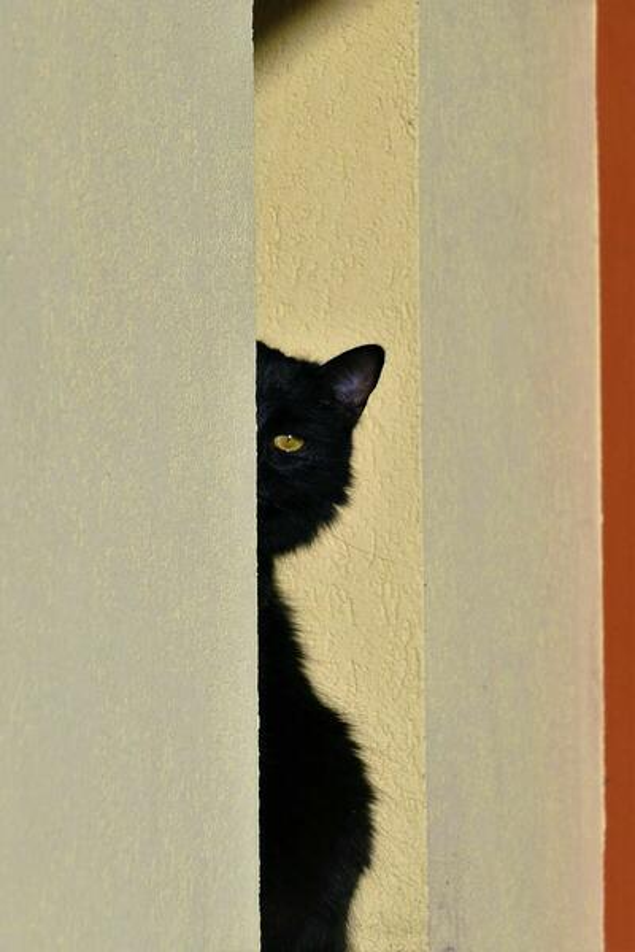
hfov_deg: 4.8
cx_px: 318
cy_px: 476
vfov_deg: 7.3
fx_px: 7514
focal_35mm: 284
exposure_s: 1/2000
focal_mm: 103.71
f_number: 5.6
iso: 125
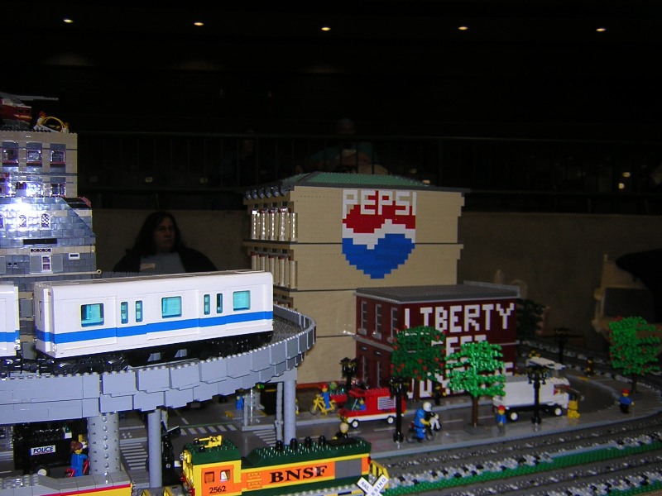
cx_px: 331
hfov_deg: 51.4
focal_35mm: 36
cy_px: 248
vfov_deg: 39.7
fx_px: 688
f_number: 2.6
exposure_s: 1/60.1
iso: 100
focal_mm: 4.7
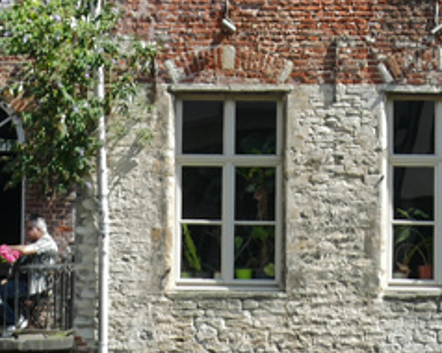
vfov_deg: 8.8
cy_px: -49
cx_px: 240
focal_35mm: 174
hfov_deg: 11.1
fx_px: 2274
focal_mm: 15.8
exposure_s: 1/800
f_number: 3.2
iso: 125
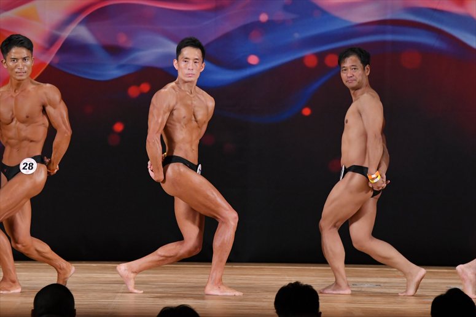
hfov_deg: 8.1
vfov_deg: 5.4
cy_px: 158
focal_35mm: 255
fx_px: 3370
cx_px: 238
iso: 3200
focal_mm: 170
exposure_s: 1/400
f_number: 5.6
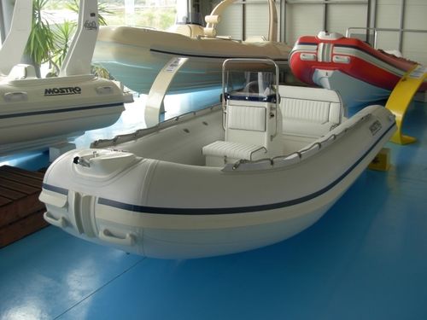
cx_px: 214
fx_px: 469
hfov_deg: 49.0
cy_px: 160
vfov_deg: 37.7
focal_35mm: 38
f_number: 2.9
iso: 79
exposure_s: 1/82.9
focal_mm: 6.3
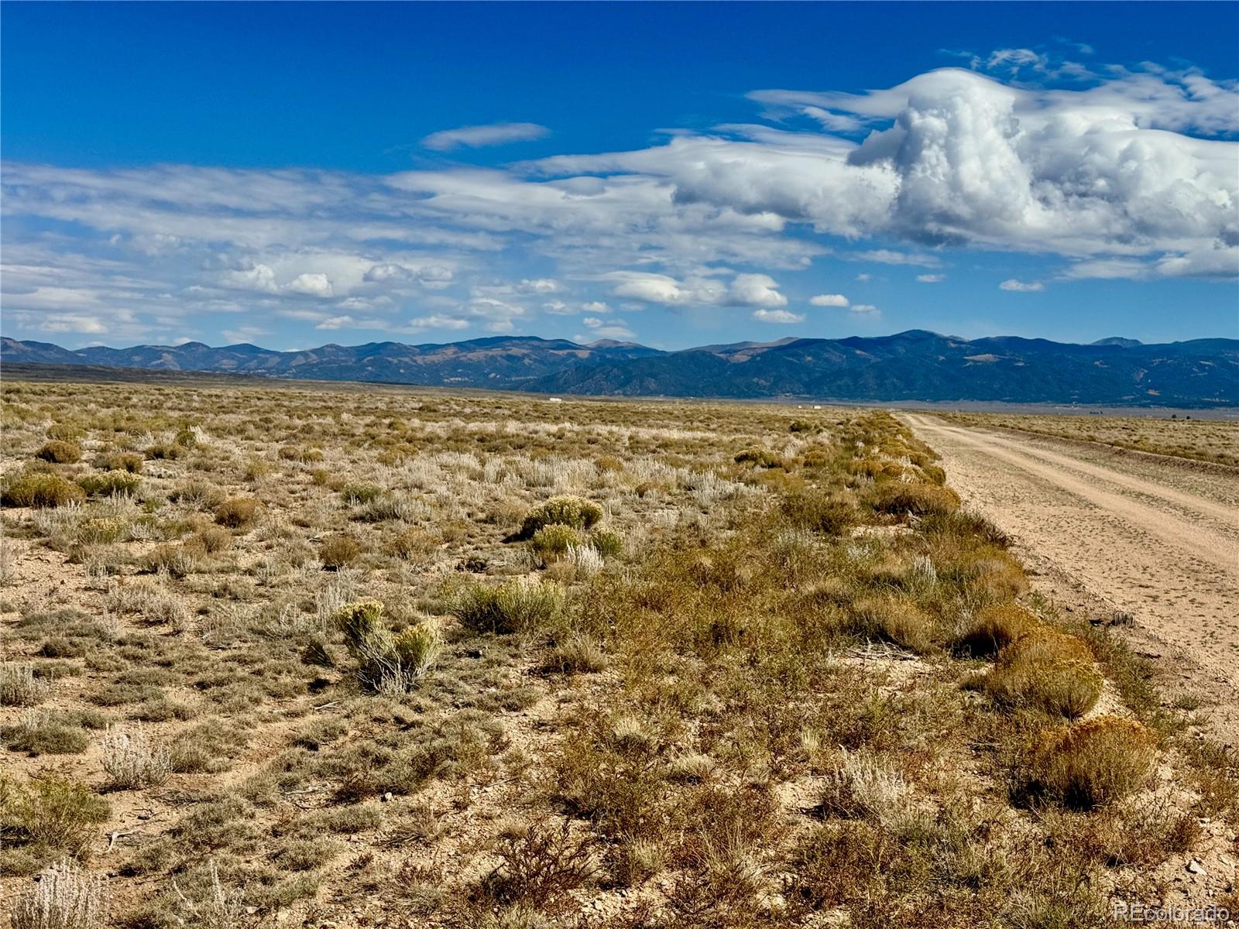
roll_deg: -2.6
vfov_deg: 30.3
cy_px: 464
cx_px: 620
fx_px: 1718
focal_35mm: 48
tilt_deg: -3.1
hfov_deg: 39.7
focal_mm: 6.76
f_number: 1.78
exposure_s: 1/9009
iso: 80
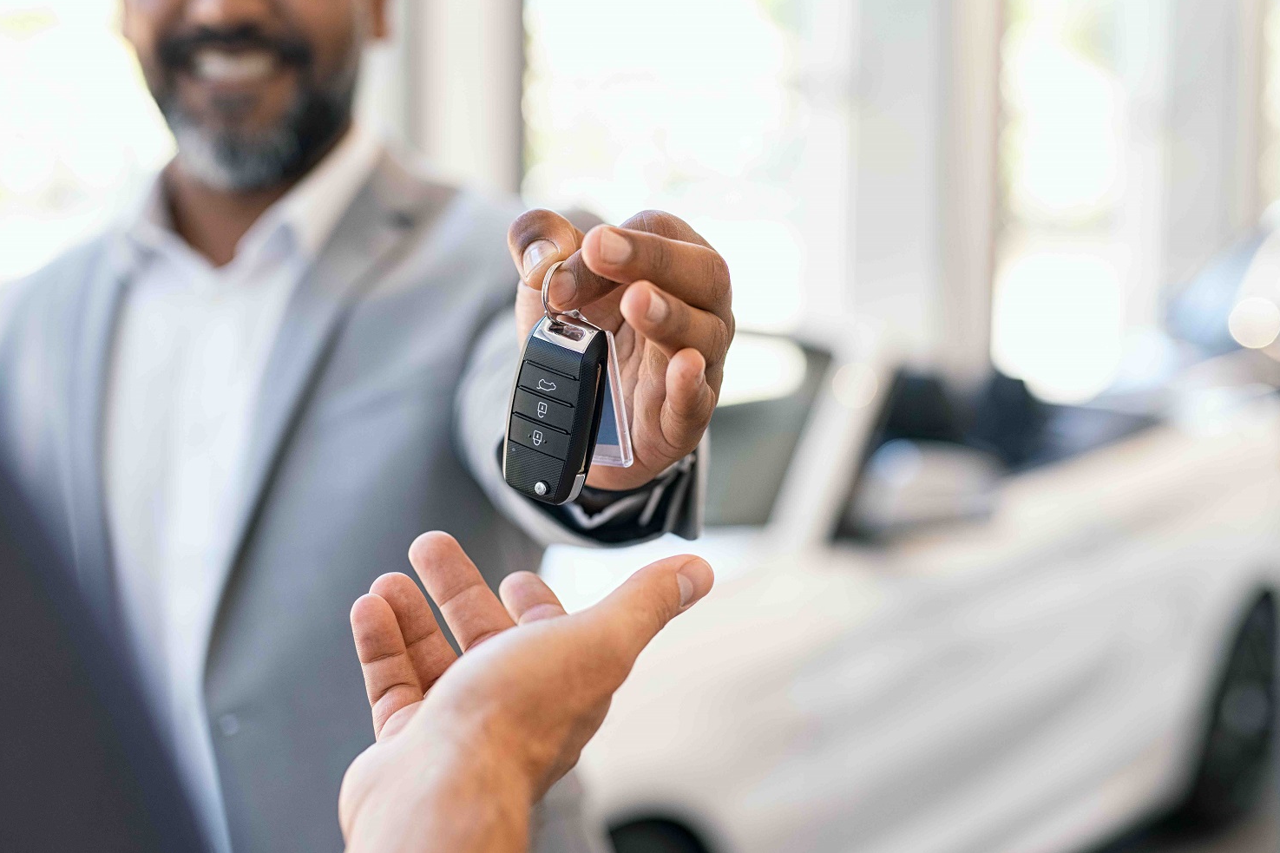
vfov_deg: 22.3
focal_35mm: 61
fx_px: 2168
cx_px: 634
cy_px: 421
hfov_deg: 32.9
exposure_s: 1/200
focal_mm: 50
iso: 320
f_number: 2.5
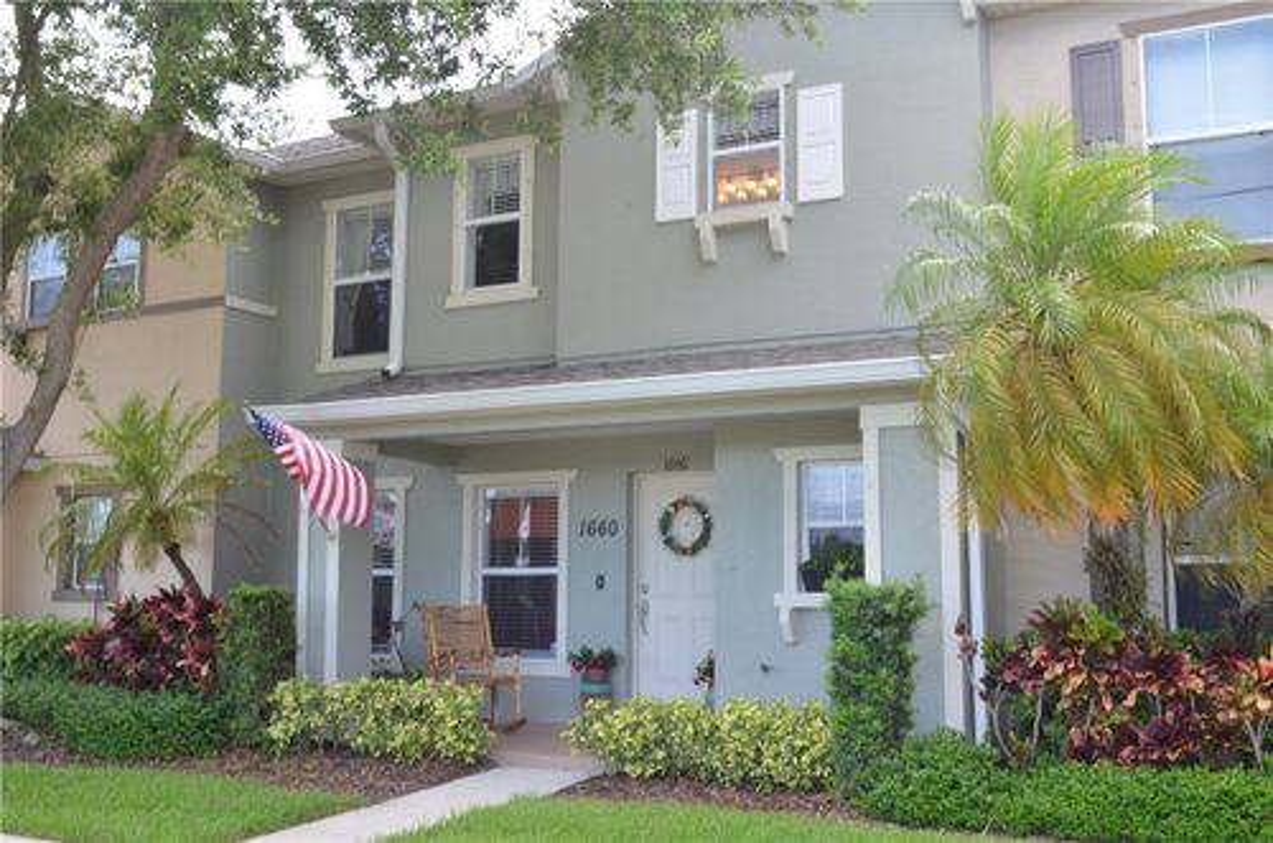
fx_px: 1376
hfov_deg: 49.6
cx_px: 636
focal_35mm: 39
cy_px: 422
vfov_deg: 34.1
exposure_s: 1/25
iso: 500
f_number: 14
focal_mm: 26
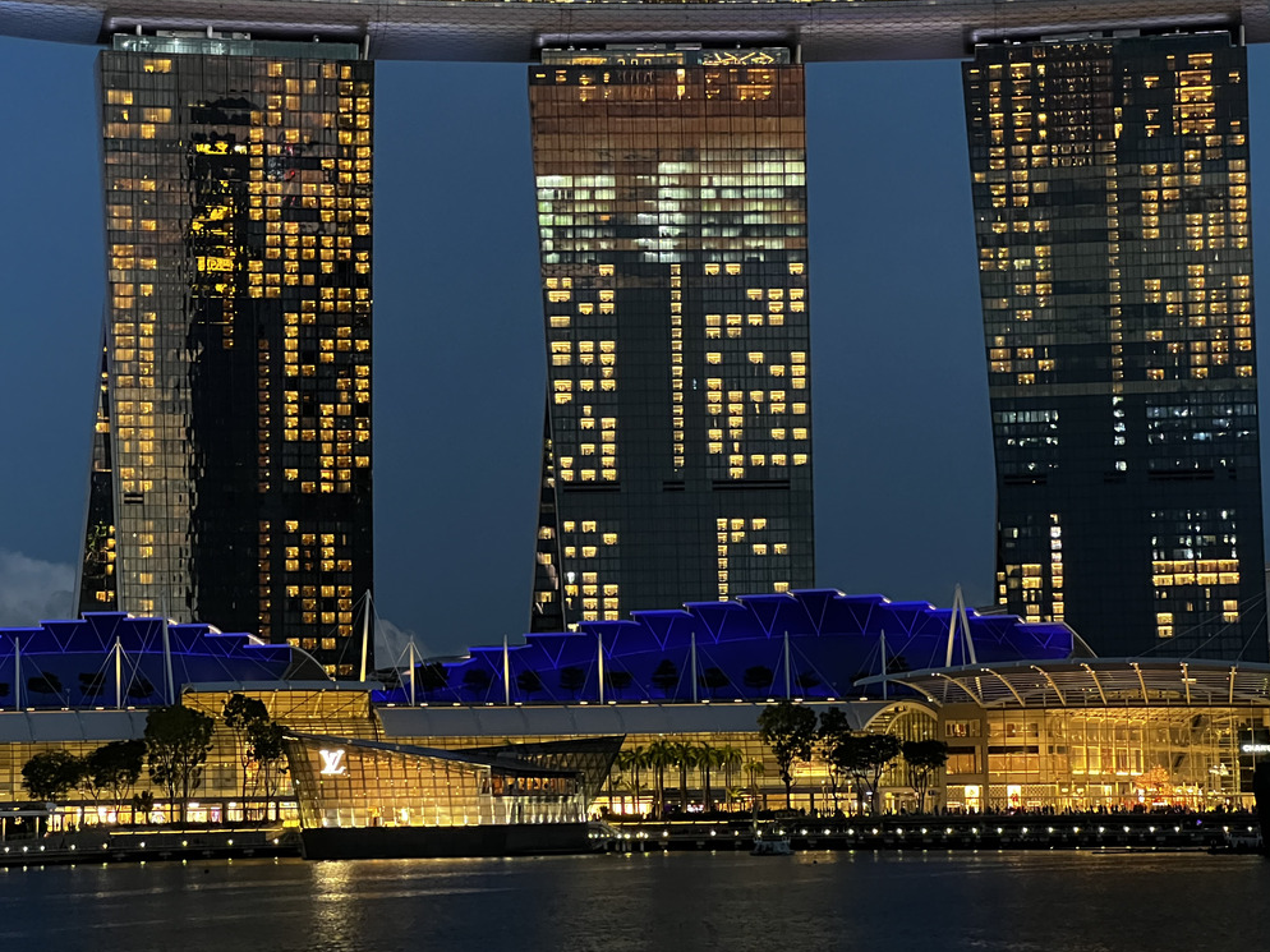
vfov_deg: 15.9
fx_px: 3411
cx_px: 593
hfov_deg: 21.1
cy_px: 429
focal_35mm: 93
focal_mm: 9
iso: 1600
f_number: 2.8
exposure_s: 1/25
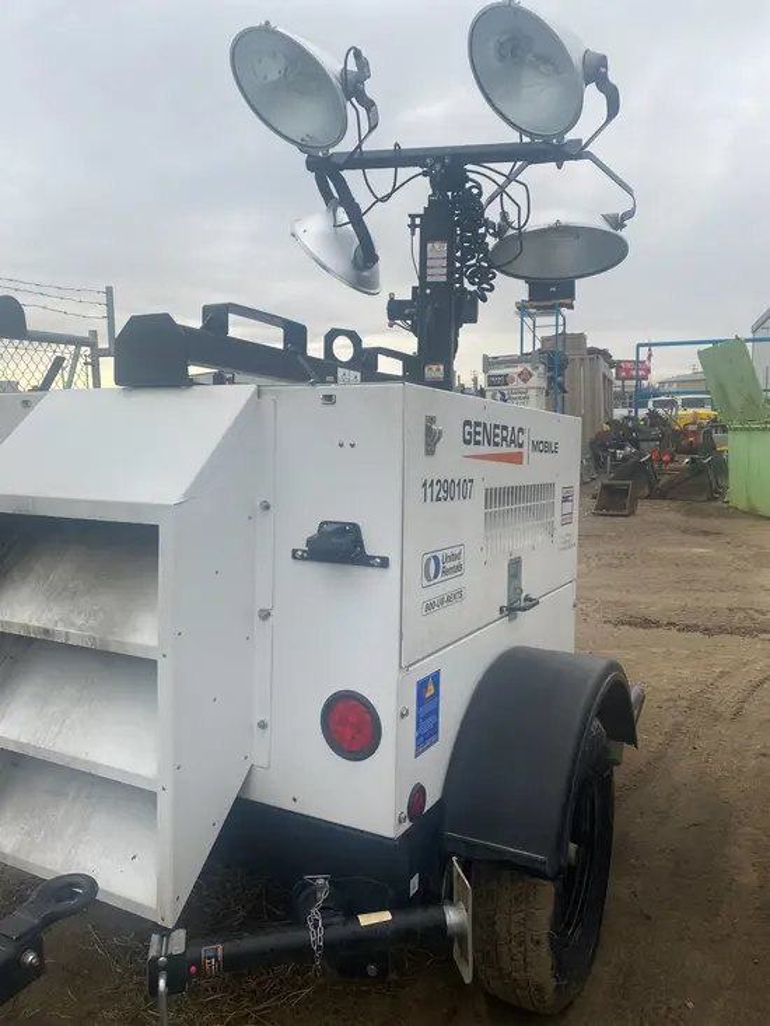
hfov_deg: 53.1
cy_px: 513
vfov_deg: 67.3
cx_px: 385
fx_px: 771
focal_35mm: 26
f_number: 1.8
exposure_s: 1/510
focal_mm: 4.25
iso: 32
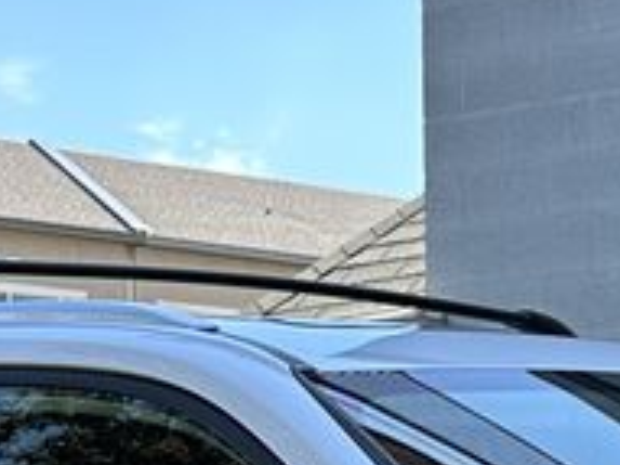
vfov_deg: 8.9
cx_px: 967
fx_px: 2882
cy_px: 787
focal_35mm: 161
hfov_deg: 11.7
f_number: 1.78
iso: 80
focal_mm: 6.86
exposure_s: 1/1374
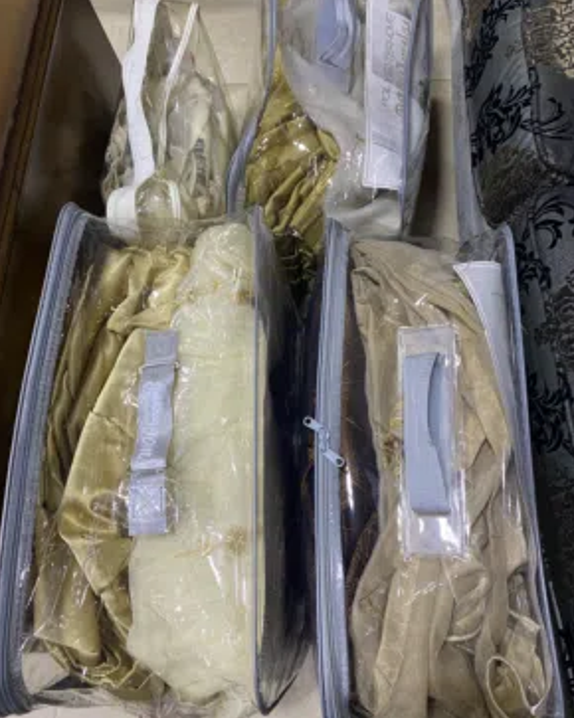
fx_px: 595
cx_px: 289
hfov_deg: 51.5
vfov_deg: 62.2
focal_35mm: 28
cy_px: 360
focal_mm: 4.25
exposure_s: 1/50
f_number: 1.8
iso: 125
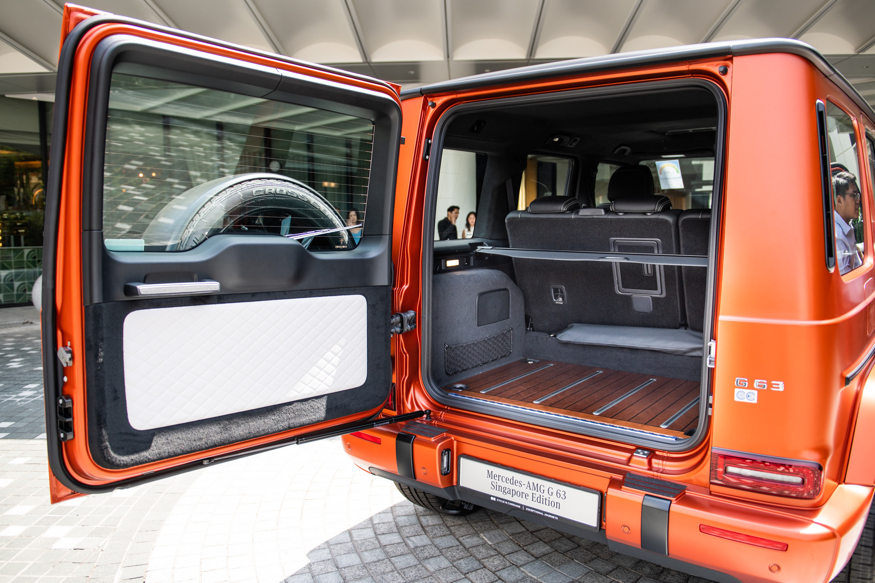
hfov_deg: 65.2
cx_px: 438
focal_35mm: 28
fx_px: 684
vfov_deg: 46.2
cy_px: 292
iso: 250
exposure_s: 1/500
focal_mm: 27
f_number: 3.5
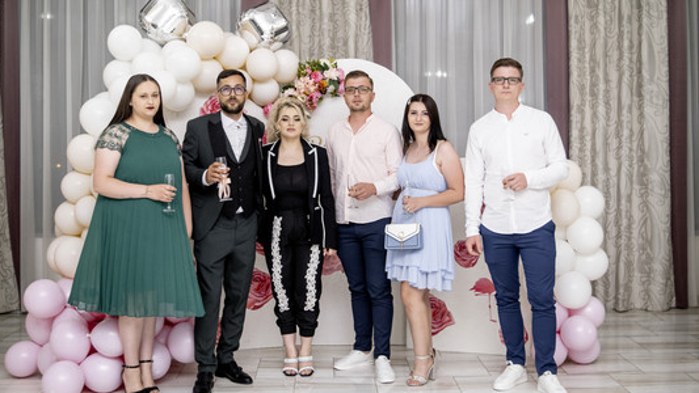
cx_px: 341
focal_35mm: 44
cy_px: 141
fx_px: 816
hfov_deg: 46.4
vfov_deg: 27.0
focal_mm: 23
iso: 800
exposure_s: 1/160
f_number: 1.8
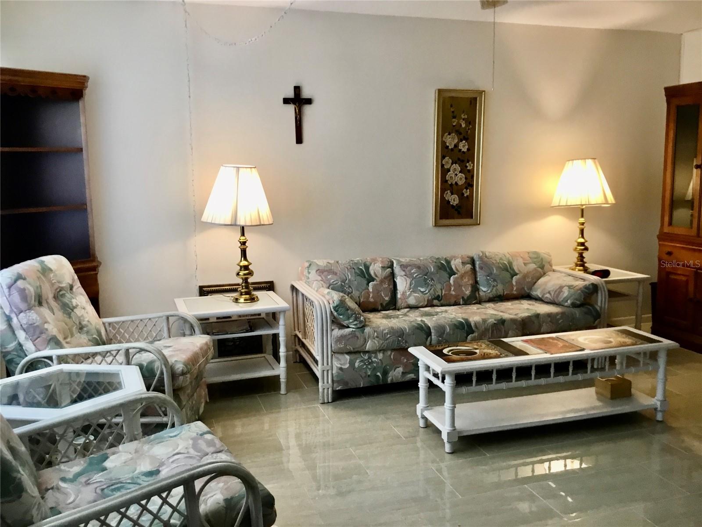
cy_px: 264
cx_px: 351
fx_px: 629
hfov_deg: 58.4
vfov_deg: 45.4
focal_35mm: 31
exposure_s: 1/30
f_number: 2.4
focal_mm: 3.3
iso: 64
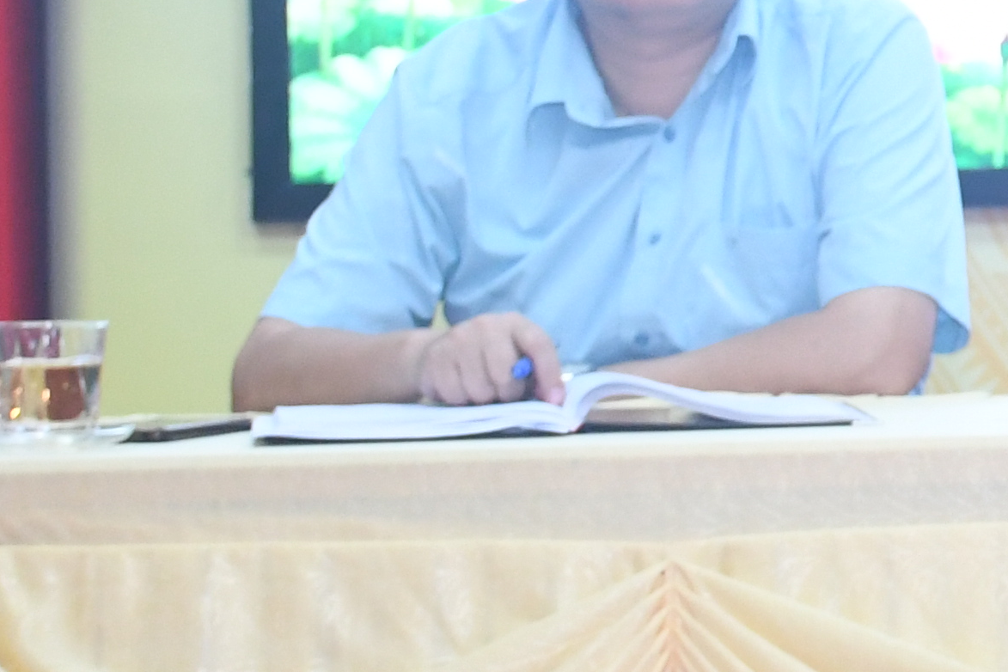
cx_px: 1413
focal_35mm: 242
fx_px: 6775
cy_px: -98
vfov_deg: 5.7
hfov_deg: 8.4
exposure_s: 1/100
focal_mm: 34
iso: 1250
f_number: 4.2
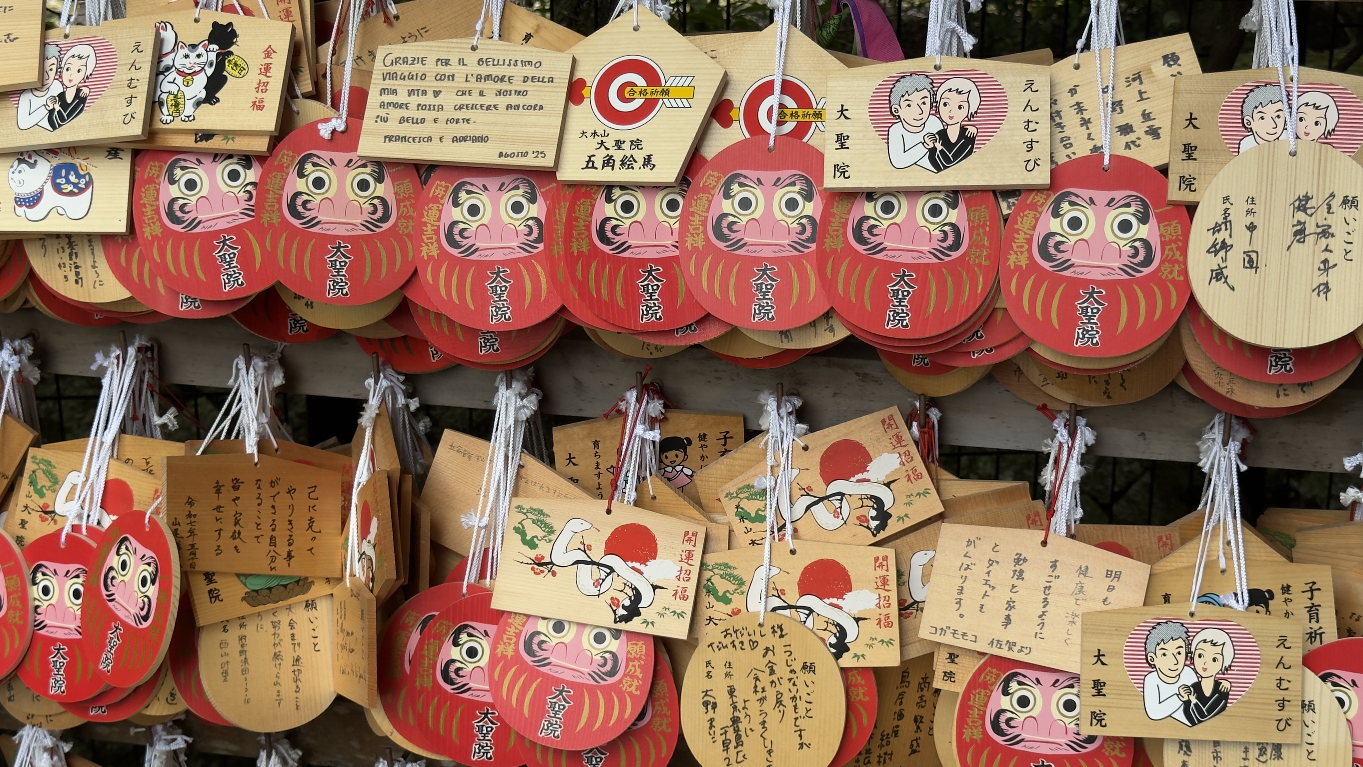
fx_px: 1916
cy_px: 465
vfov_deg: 22.6
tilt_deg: -15.7
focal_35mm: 53
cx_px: 674
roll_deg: +0.1
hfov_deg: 39.2
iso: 64
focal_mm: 6.76
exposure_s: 1/356
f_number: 1.78
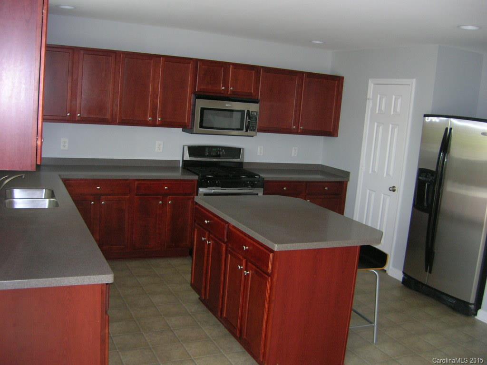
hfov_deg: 54.0
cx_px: 244
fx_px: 478
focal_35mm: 34
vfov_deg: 41.8
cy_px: 182
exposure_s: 1/60.1
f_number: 2.9
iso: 130
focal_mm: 5.7
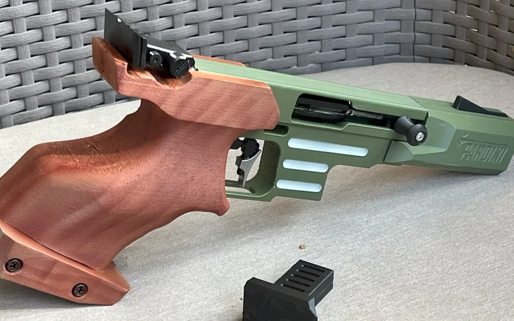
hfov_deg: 24.6
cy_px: 169
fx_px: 1177
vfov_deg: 15.5
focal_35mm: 84
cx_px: 251
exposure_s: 1/355
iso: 50
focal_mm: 5.7
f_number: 1.5
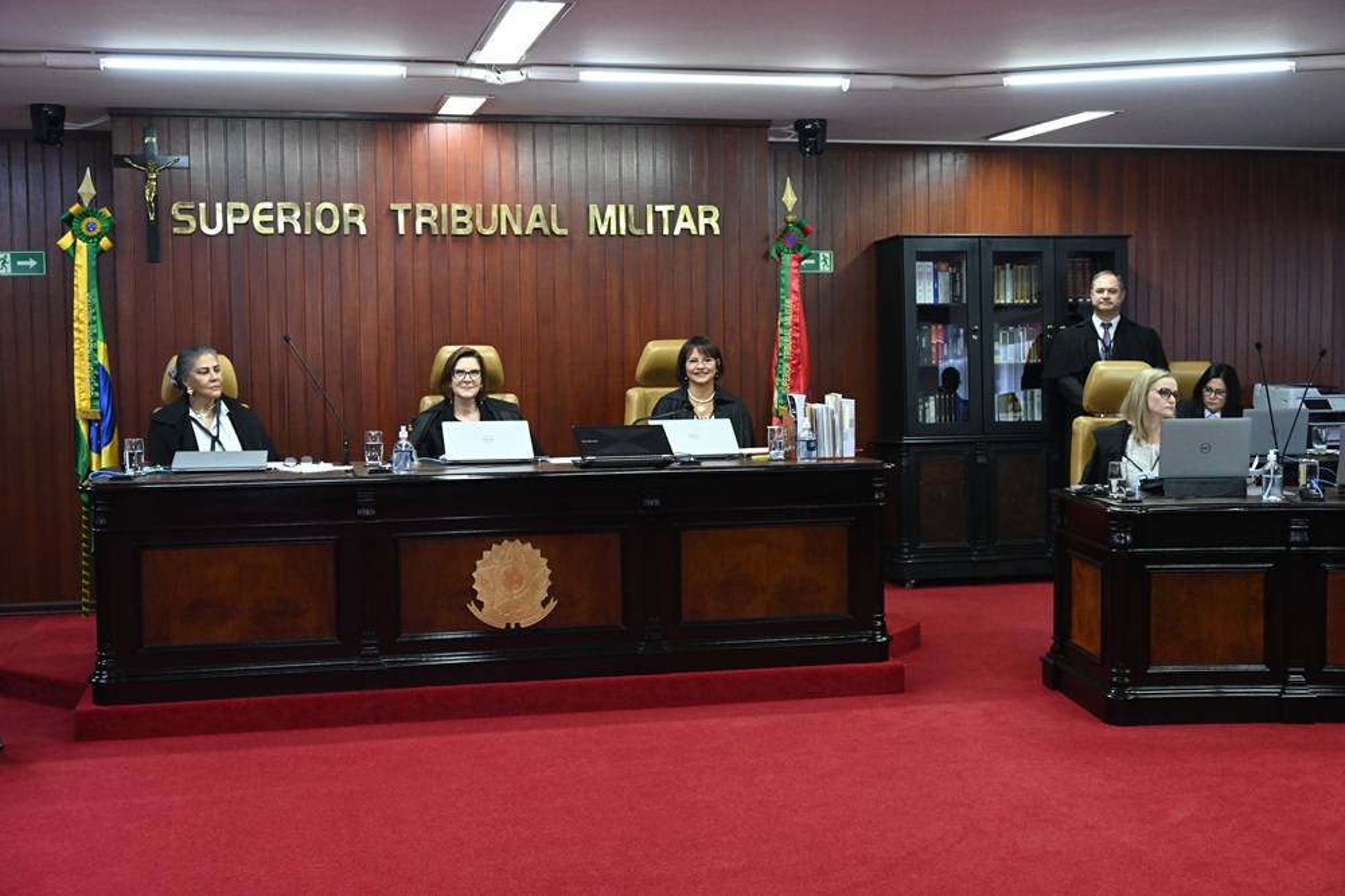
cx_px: 672
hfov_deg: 46.4
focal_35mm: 42
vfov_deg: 31.9
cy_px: 448
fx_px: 1569
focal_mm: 42
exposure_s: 1/100
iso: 3200
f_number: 5.6
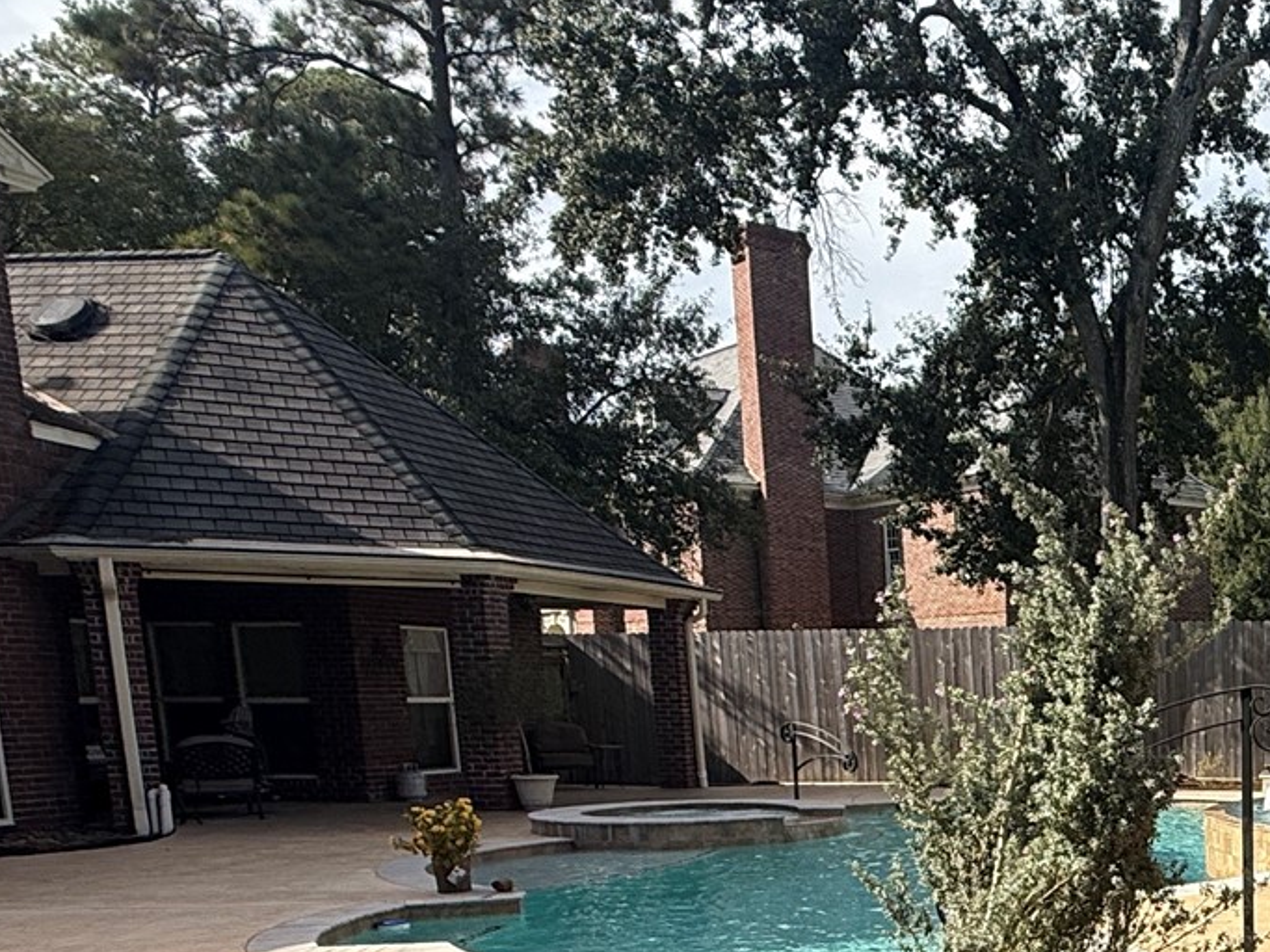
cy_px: 959
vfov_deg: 31.6
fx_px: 1541
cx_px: 1378
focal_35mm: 42
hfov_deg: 37.8
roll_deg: -0.4
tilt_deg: -9.8
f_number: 2.2
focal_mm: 2.22
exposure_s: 1/1901
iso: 50
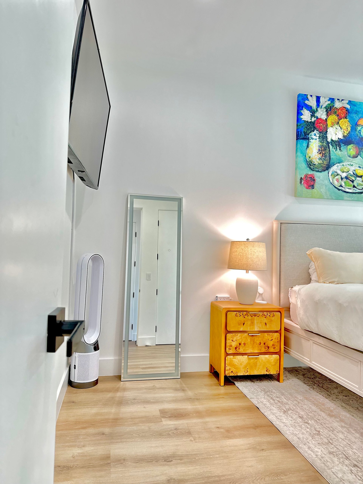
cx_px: 182
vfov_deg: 71.6
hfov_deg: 56.8
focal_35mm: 24
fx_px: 335
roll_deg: -2.2
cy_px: 242
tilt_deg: +2.2
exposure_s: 1/60
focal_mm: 6.86
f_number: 1.78
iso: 200
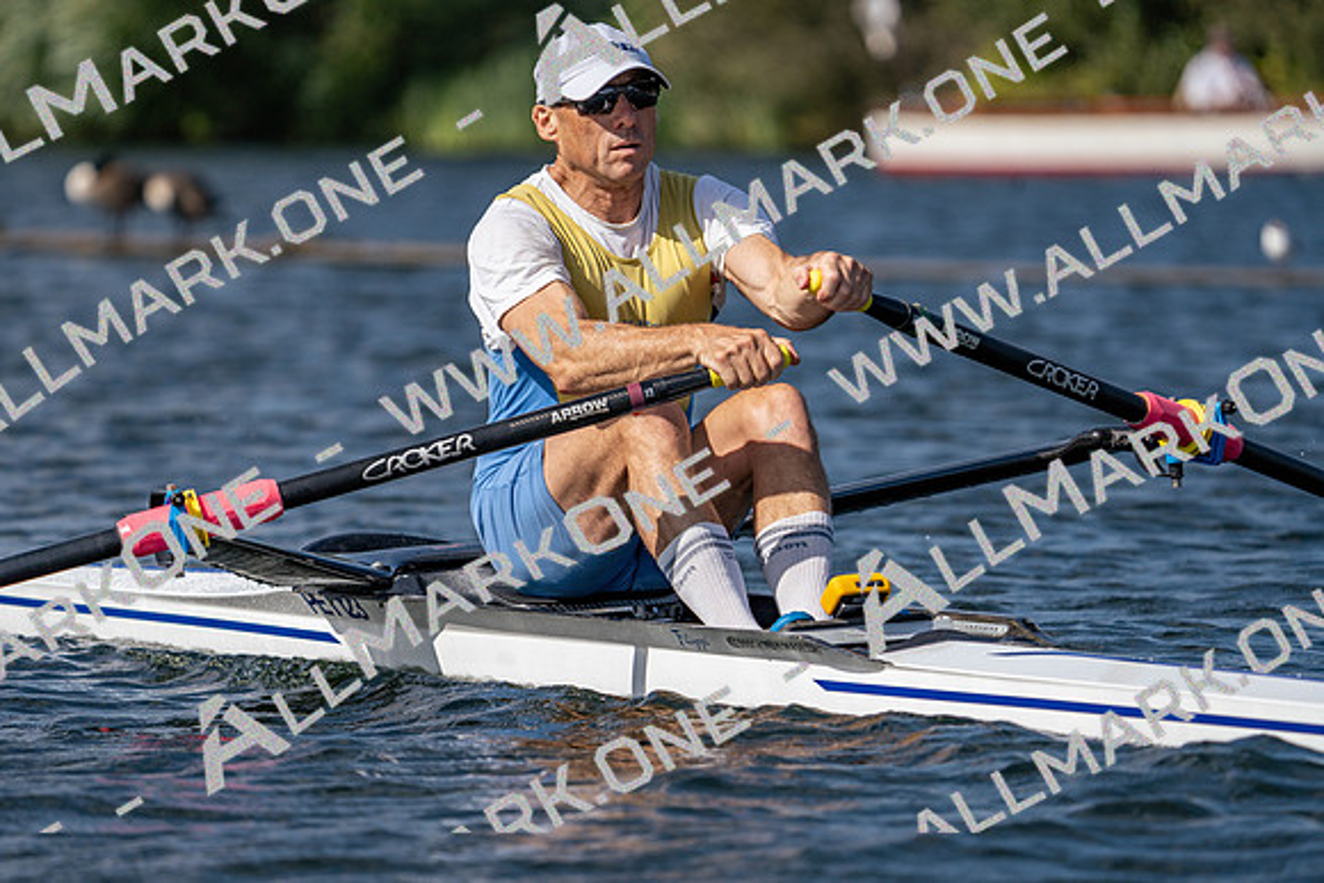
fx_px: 12213
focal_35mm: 332
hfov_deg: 6.2
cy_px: 442
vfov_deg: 4.1
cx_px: 662
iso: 125
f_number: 6.3
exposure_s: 1/1600
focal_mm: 332
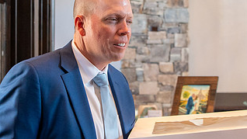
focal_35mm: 78
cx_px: 118
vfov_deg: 15.5
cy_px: 56
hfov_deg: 27.2
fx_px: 511
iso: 2500
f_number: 2.8
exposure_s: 1/200
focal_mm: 24
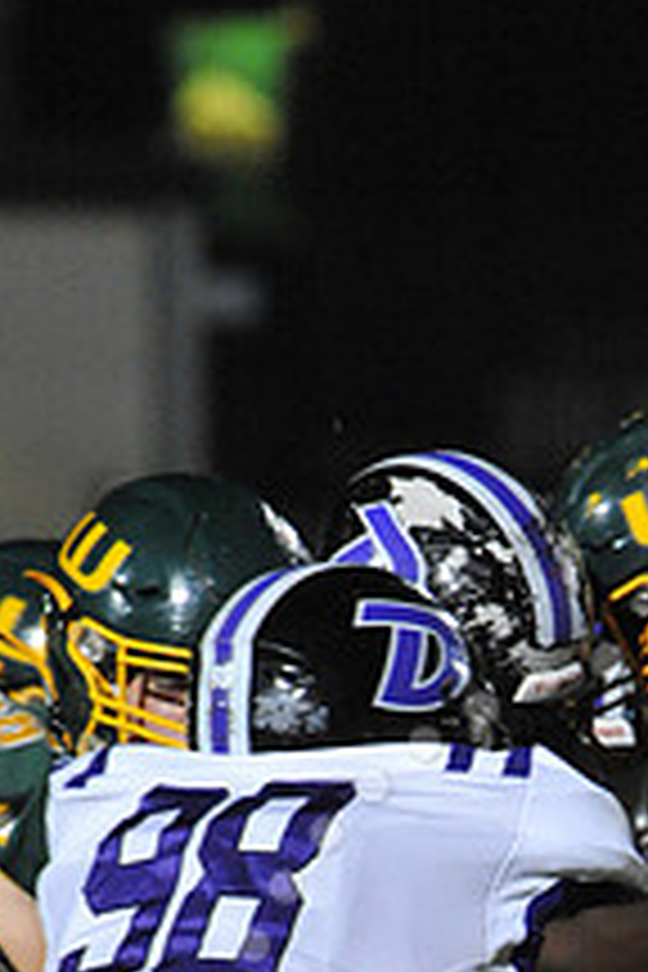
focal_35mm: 940
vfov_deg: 2.2
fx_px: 25378
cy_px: 1170
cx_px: 729
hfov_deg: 1.5
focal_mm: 350
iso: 6400
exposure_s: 1/200
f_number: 8
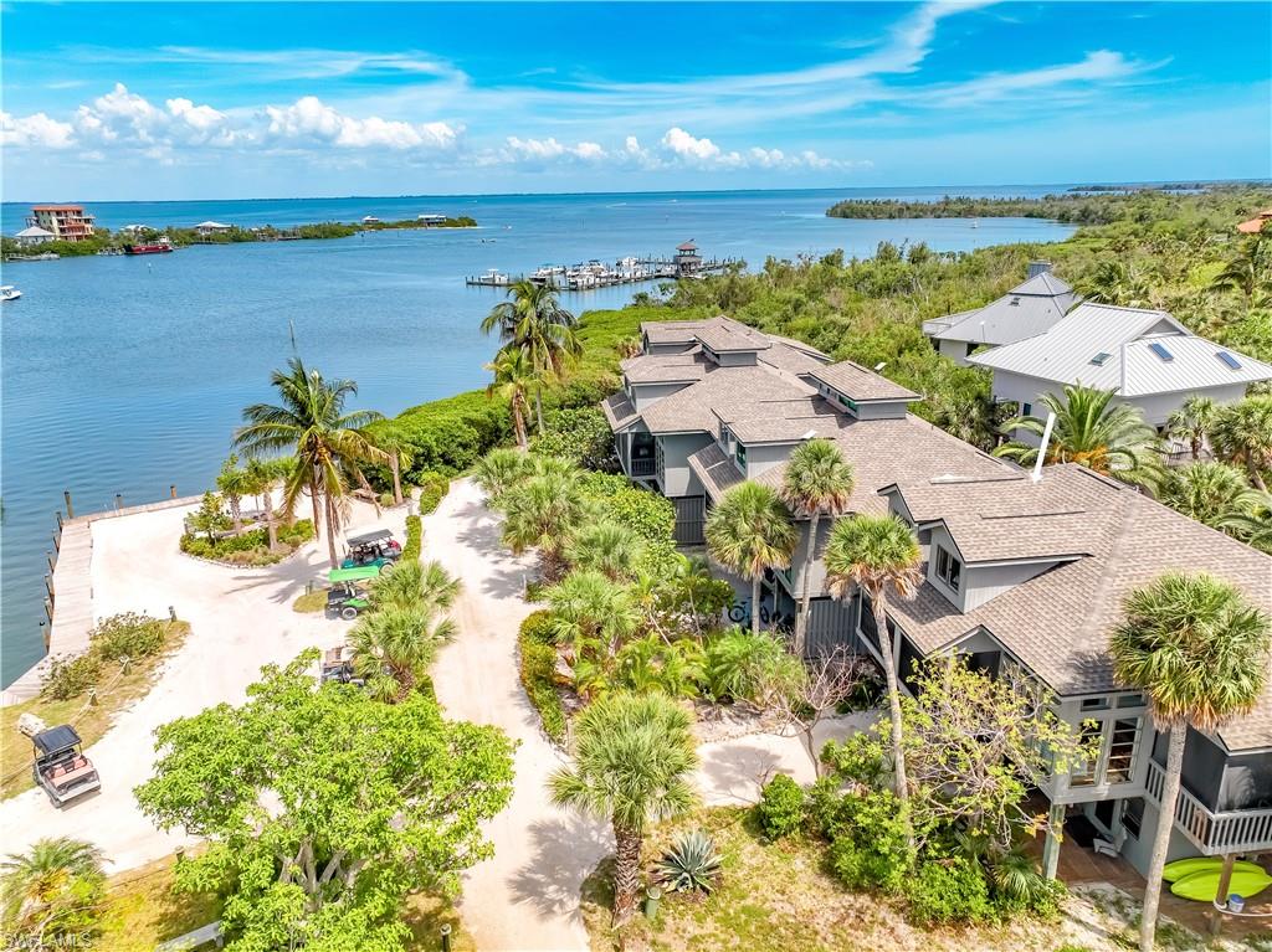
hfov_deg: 71.6
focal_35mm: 24
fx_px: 881
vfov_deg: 56.8
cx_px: 636
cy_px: 476
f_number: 2.8
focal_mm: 12.29
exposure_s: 1/60
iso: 100
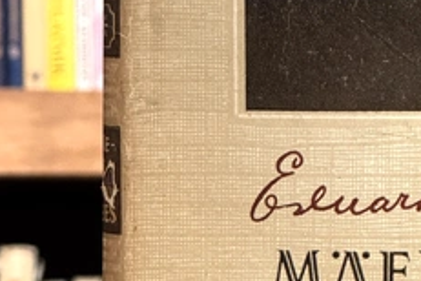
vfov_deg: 5.8
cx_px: 444
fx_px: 2760
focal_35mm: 236
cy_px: -45
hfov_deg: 8.7
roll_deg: +0.2
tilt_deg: +0.2
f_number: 2.8
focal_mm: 9
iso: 320
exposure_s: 1/60
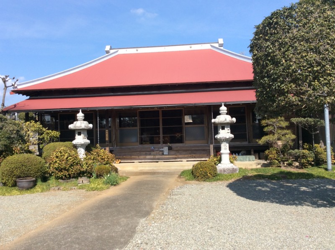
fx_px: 309
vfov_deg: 44.1
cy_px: 125
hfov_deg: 56.9
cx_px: 168
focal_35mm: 32
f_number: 2.4
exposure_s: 1/1021
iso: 32
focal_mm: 3.3
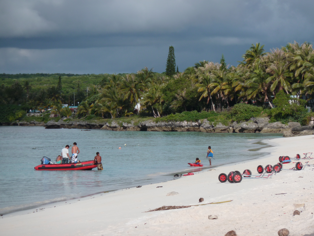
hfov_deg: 8.8
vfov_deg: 6.6
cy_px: 118
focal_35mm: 225
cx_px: 157
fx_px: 2041
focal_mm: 37
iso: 80
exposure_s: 1/800
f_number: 4.6
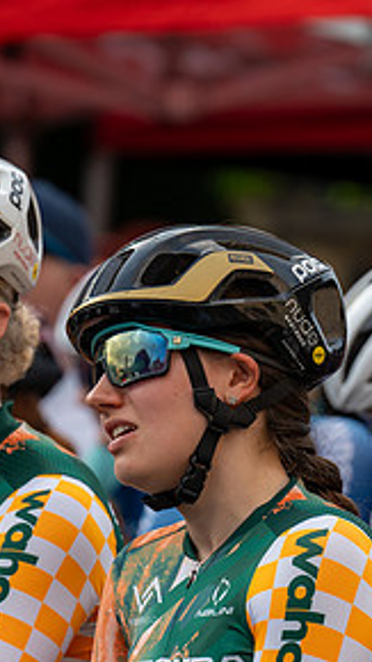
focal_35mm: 381
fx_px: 6685
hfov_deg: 3.2
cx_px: 30
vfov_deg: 5.7
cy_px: 405
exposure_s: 1/1250
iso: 500
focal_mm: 182
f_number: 4.5
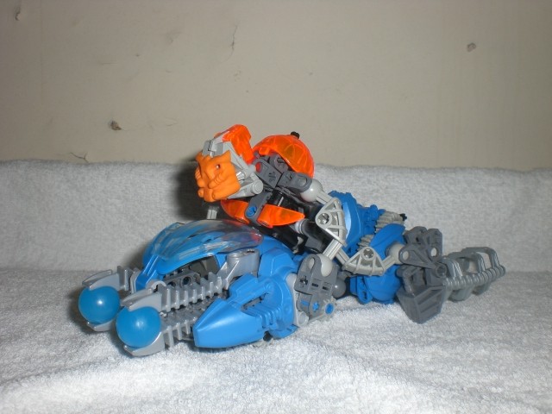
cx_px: 276
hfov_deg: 49.0
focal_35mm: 38
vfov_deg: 37.7
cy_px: 207
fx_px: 606
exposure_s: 1/60
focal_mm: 6.3
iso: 50
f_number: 4.4
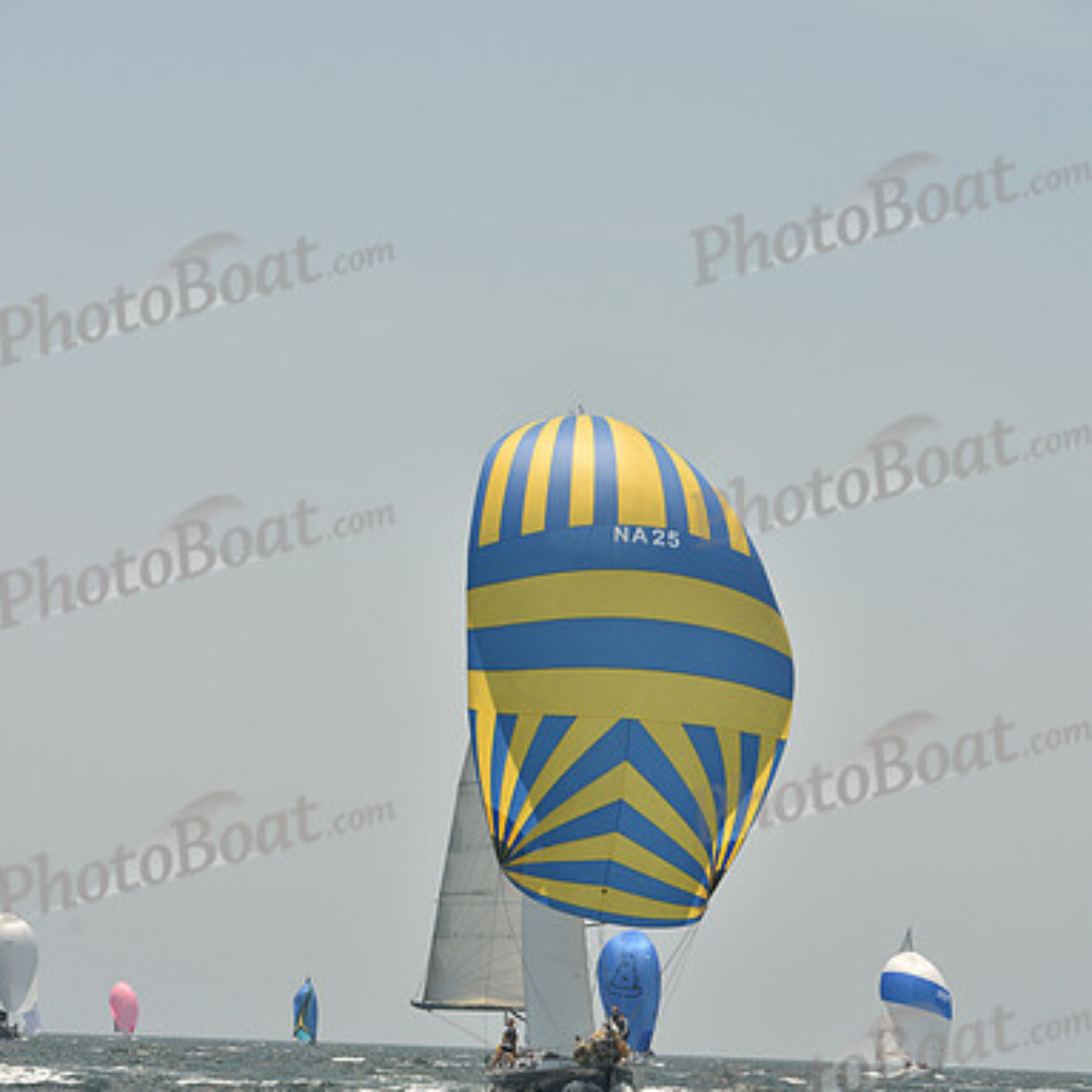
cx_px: 543
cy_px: 664
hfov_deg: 10.9
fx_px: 5746
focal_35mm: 161
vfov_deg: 10.9
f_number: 7.1
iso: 250
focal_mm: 125
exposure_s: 1/640
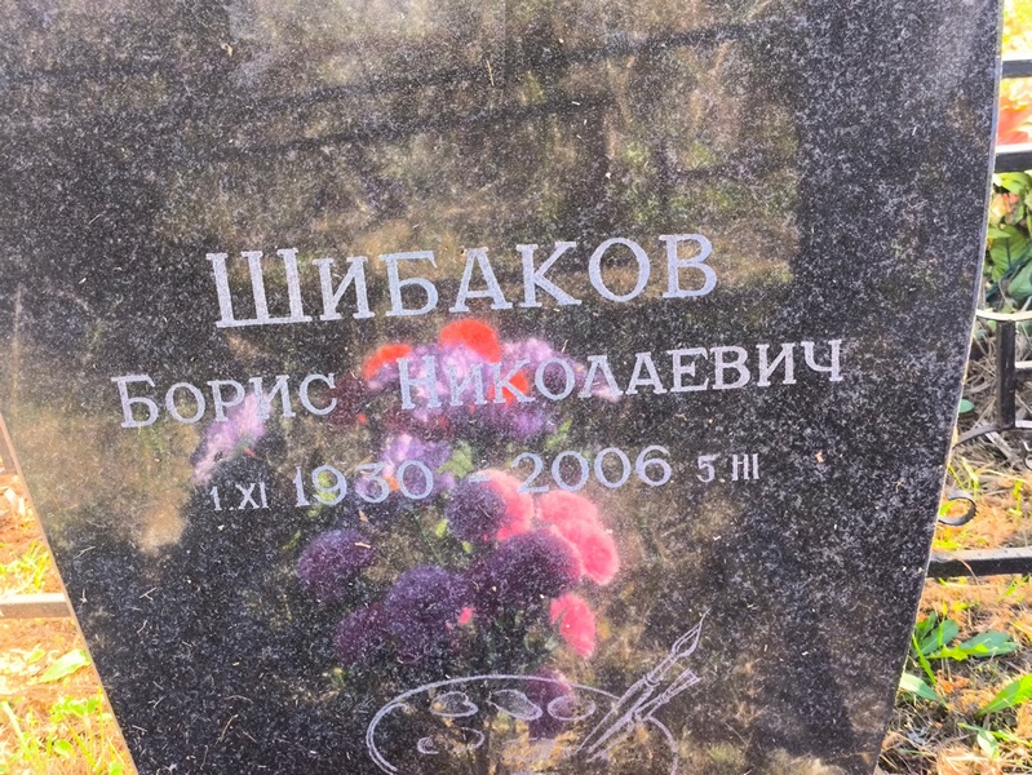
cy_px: 388
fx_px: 1491
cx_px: 516
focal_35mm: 50
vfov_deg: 29.1
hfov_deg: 38.2
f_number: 1.7
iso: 64
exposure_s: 1/120
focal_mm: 4.71
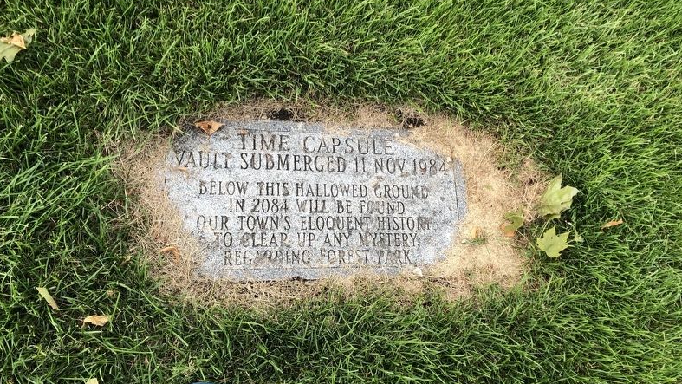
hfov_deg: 62.6
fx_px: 561
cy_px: 178
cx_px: 339
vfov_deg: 37.8
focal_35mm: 31
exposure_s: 1/120
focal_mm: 3.99
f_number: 1.8
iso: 20
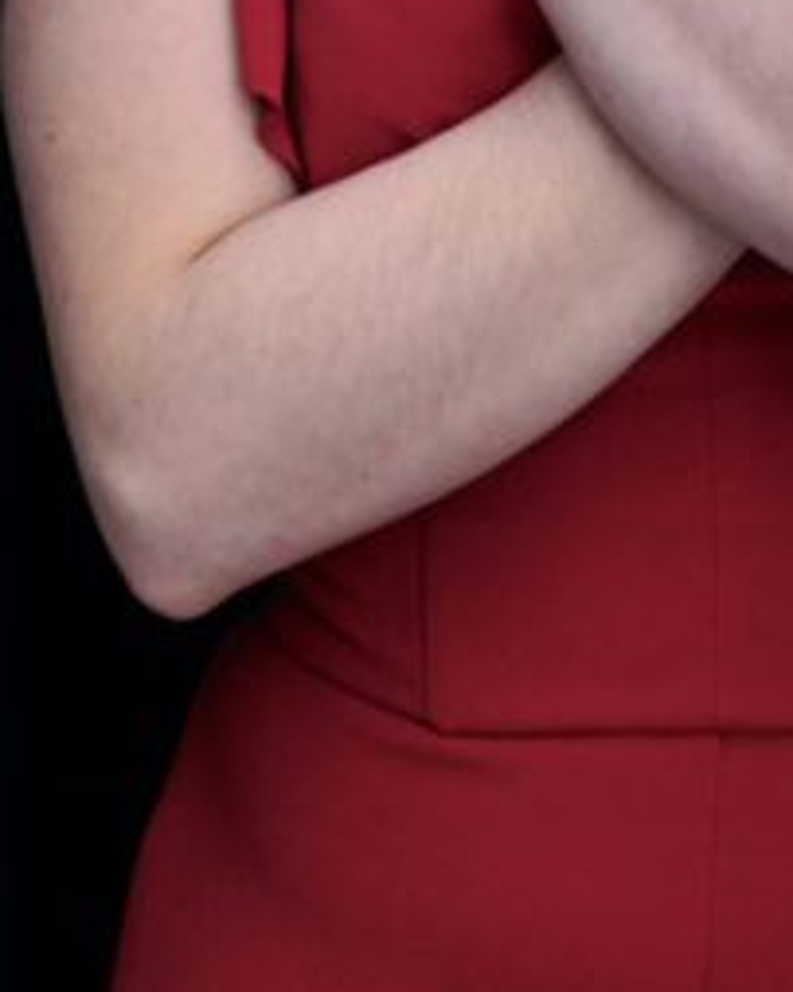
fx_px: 9452
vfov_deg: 5.9
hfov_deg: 4.8
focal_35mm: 322
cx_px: 522
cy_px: -851
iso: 640
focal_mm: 85
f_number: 3.5
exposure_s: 1/160
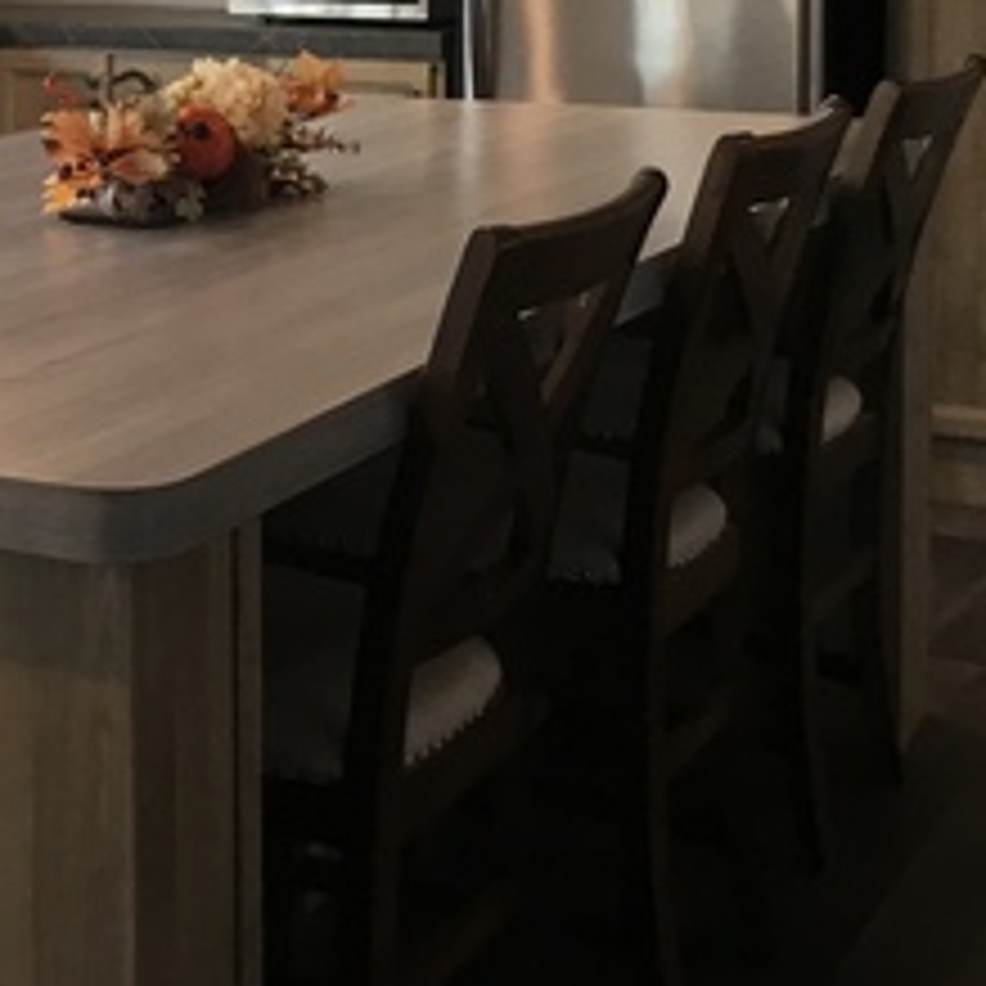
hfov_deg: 20.9
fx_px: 2578
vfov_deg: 21.1
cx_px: -9
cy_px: 59
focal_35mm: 80
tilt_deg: -5.2
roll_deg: +0.3
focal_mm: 3.3
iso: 50
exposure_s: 1/30
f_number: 2.4
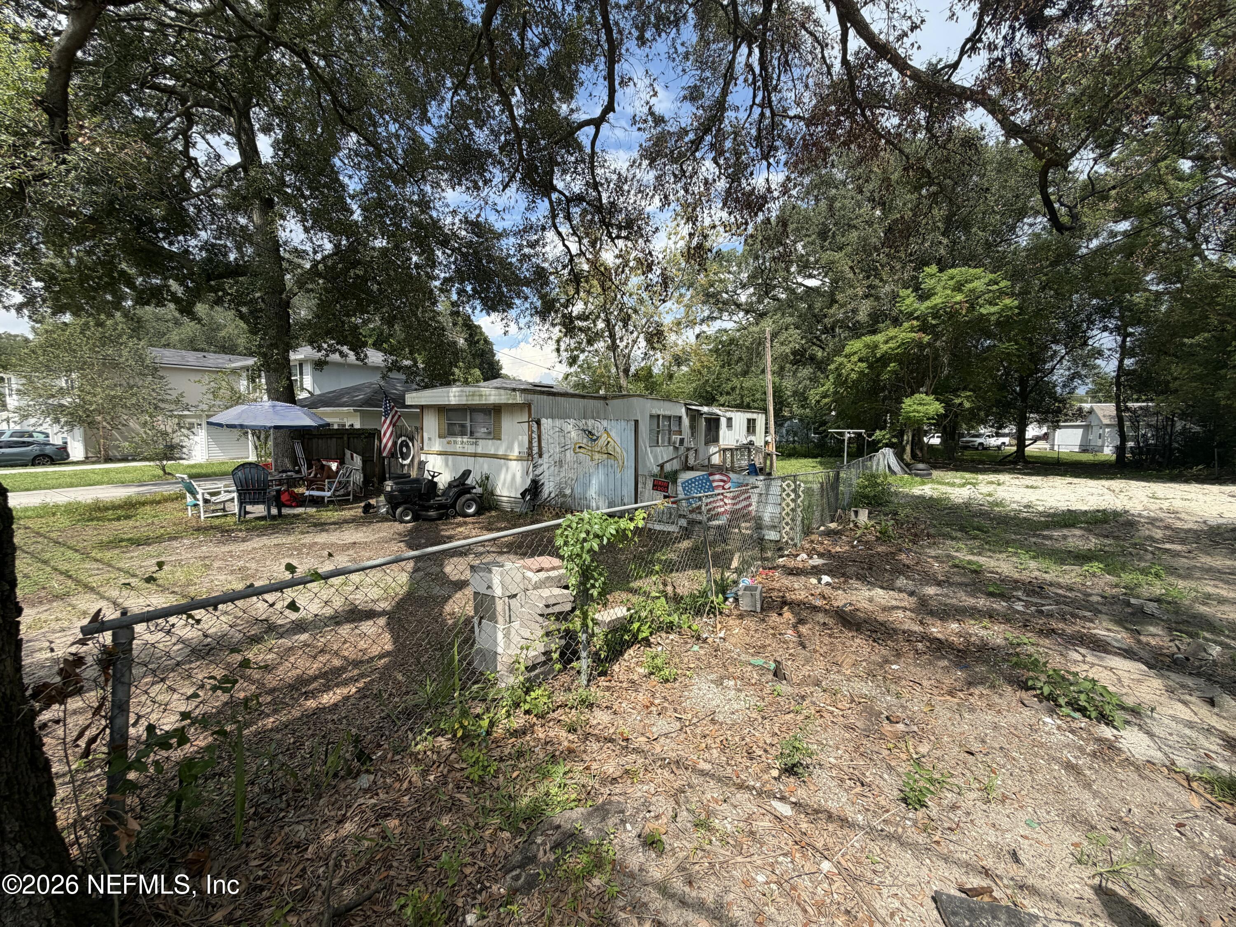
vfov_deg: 85.7
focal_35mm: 14
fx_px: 500
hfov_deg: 102.1
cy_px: 464
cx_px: 618
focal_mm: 2.22
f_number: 2.2
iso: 32
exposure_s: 1/770
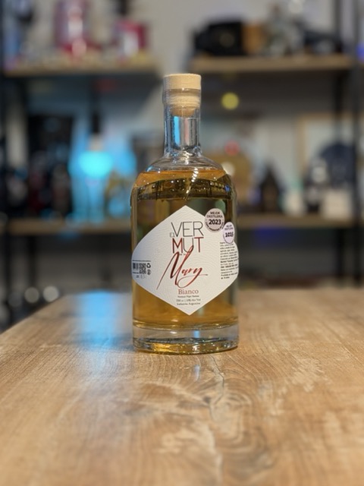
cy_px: 243
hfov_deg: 30.3
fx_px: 673
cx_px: 182
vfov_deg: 39.7
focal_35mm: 48
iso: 100
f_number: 1.78
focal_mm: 6.76
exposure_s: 1/50
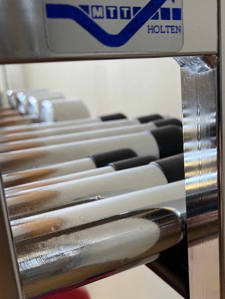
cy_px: 176
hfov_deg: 31.1
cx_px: 191
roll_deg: +2.2
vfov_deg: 41.9
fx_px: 390
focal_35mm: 45
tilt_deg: -15.4
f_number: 1.8
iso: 80
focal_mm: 4.25
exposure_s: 1/100
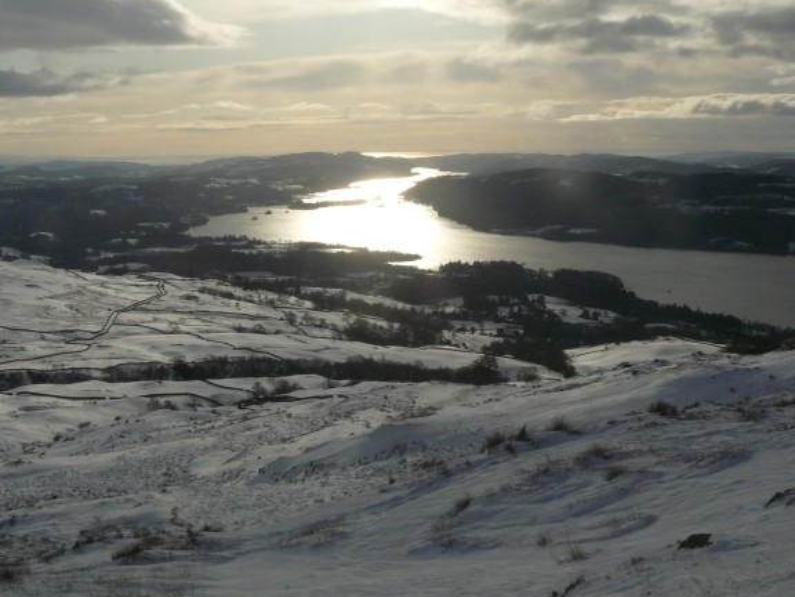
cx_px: 342
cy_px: 275
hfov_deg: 39.6
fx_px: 1102
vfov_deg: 30.3
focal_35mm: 48
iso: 100
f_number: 8
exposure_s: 1/800
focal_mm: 6
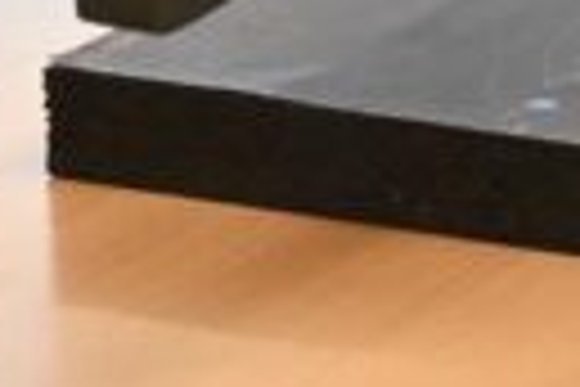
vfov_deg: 2.7
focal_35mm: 501
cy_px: -929
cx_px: 796
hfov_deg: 4.1
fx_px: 8071
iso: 1600
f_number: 5.6
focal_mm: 42
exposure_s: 1/60
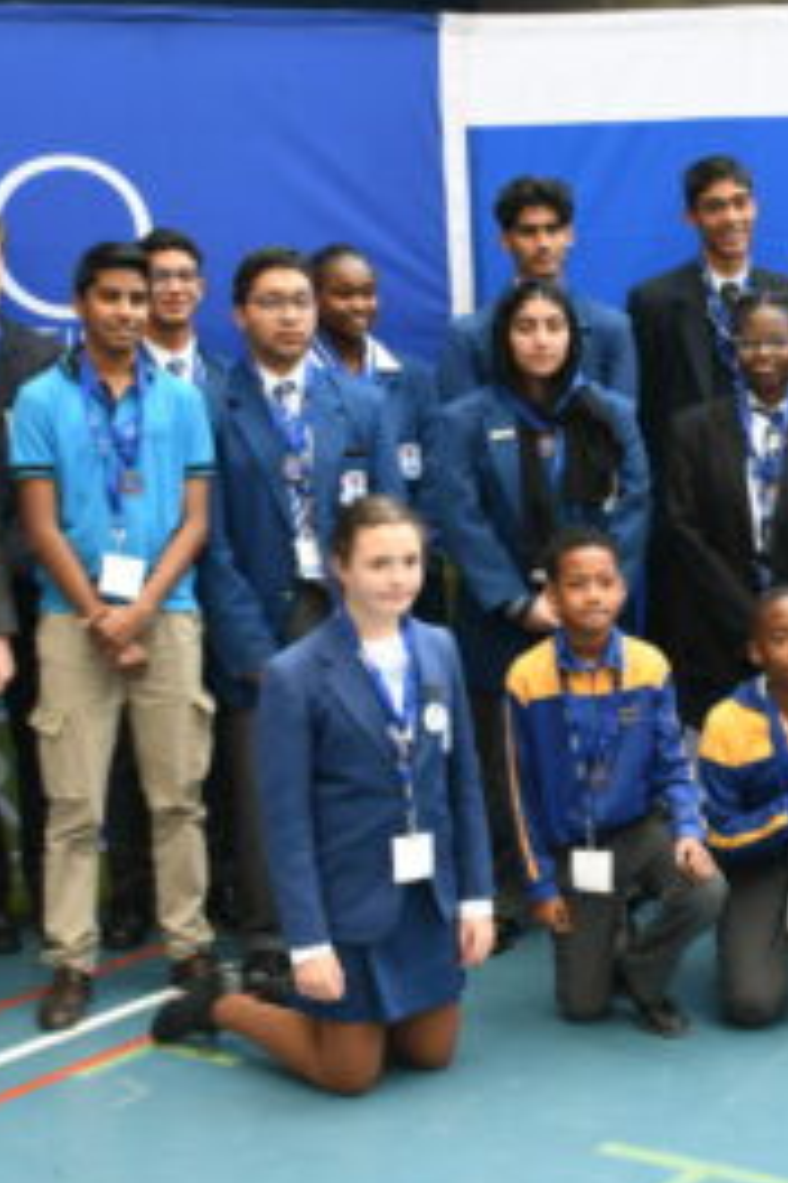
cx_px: 698
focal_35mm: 66
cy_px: 648
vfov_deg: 30.5
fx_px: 2167
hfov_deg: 20.2
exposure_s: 1/15
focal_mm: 23
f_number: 5.6
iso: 200
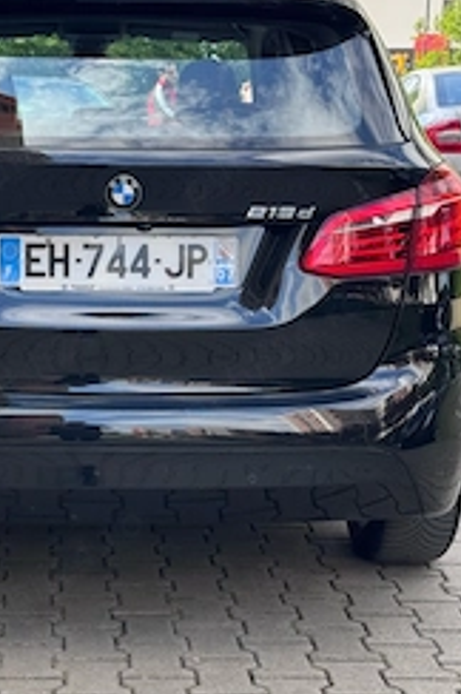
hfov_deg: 16.5
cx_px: 108
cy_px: 393
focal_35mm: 82
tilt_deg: -11.5
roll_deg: -0.6
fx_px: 1579
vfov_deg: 24.8
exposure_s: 1/563
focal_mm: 6.76
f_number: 1.78
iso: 64
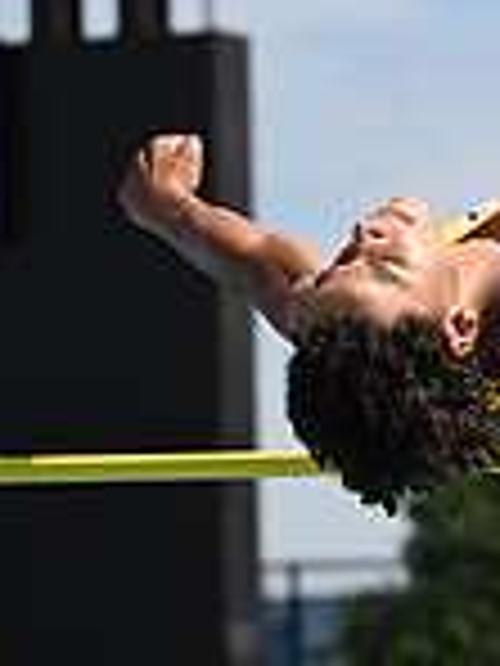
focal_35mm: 377
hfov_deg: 3.9
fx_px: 7261
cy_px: 493
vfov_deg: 5.3
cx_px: 1266
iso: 200
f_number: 4.5
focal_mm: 100
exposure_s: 1/2500
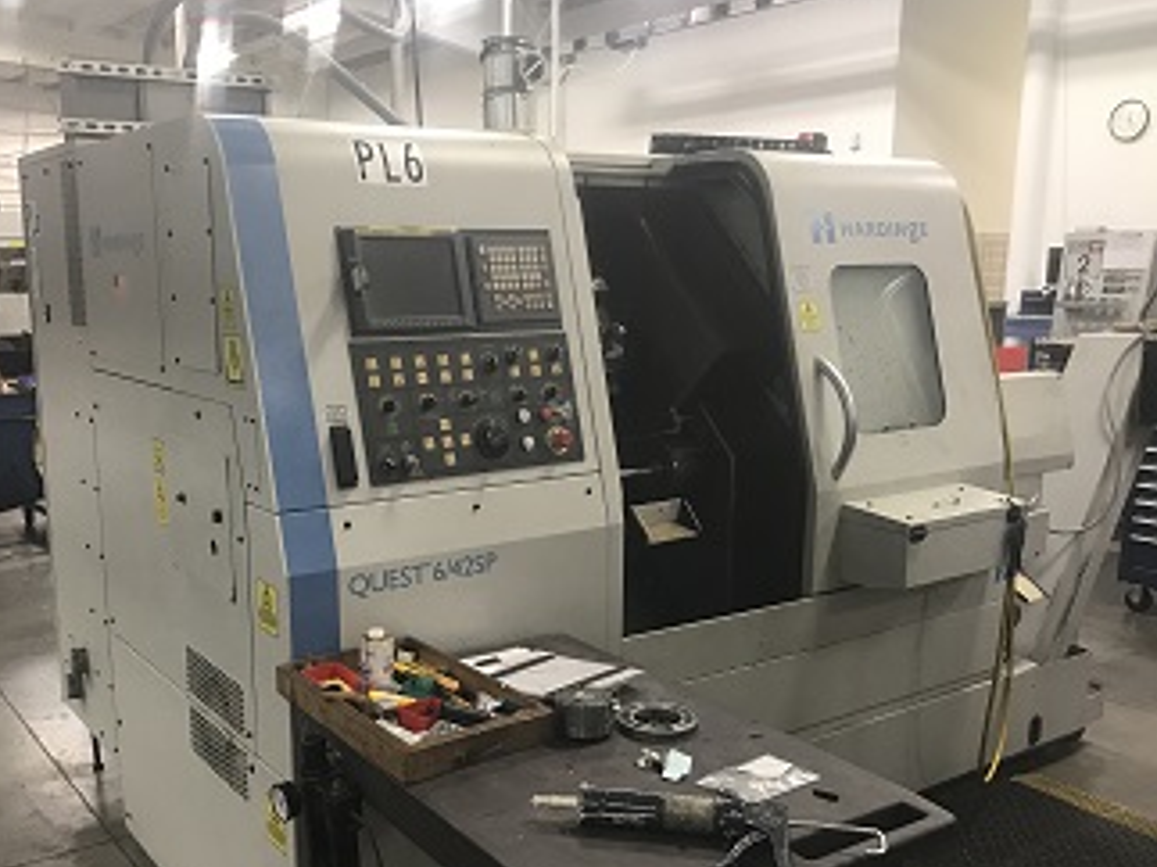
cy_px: 518
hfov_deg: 52.5
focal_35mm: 35
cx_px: 505
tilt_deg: -11.8
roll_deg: -0.2
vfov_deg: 40.5
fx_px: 1169
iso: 40
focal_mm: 3.99
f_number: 1.8
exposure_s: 1/30
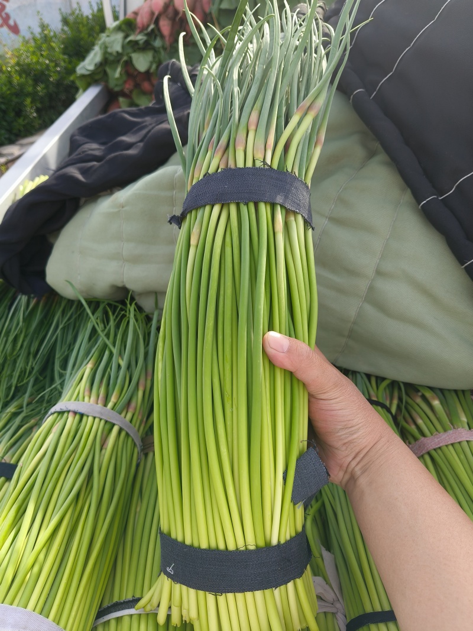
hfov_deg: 53.1
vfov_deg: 67.3
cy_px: 316
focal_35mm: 26
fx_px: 474
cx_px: 236
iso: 80
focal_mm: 4.84
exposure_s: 1/628
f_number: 1.8
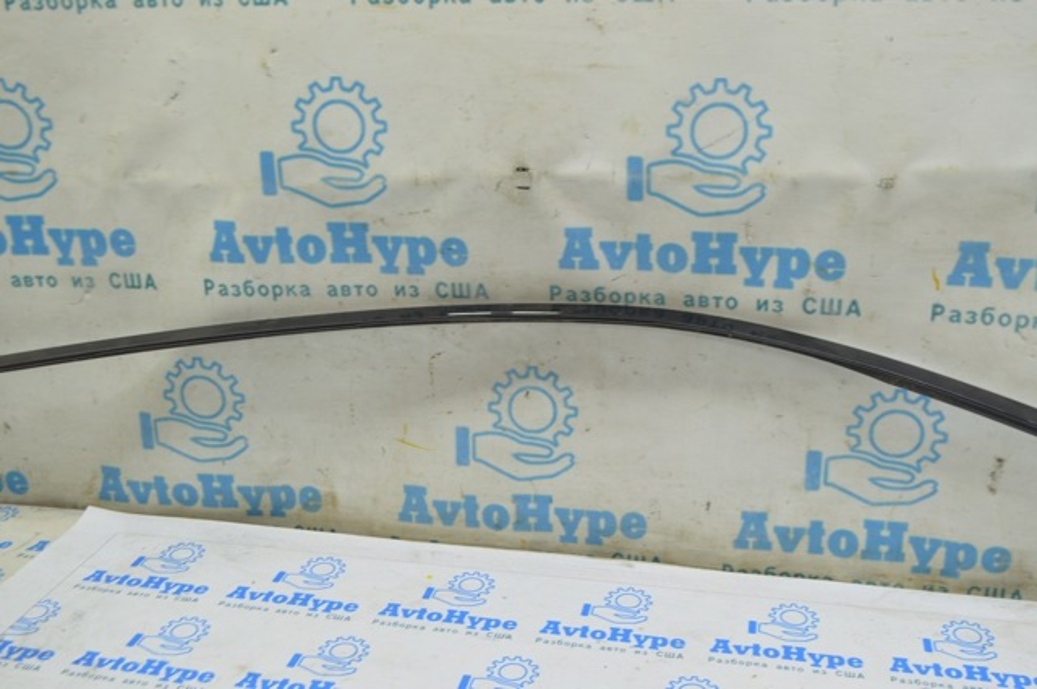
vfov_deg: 34.1
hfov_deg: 49.6
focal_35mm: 39
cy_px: 344
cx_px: 518
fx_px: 1122
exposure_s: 1/20
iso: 400
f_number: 5.6
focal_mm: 26
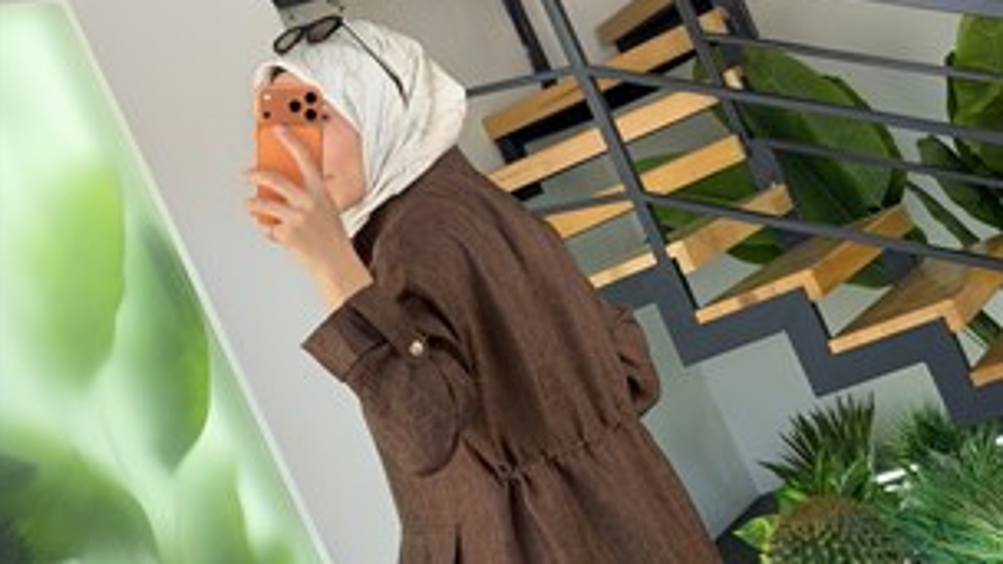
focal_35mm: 71
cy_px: 298
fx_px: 1888
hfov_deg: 29.7
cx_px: 495
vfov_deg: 17.0
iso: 80
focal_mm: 6.76
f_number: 1.78
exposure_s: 1/181
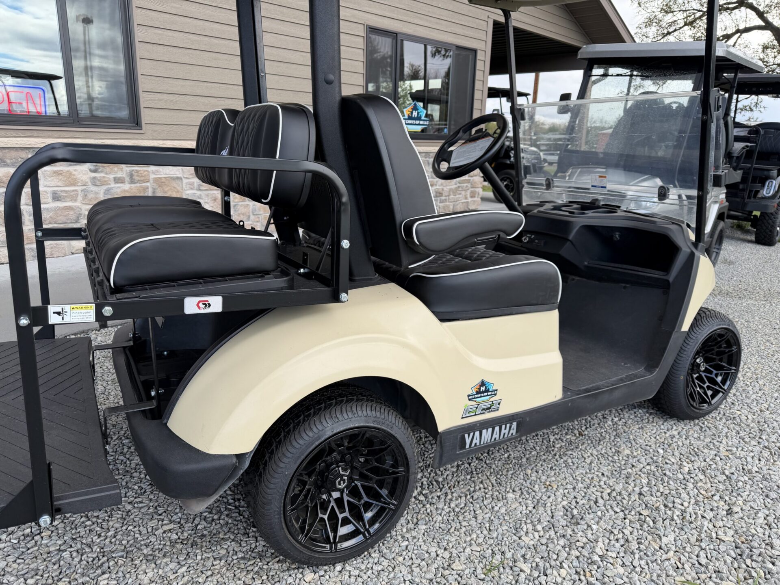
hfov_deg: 71.6
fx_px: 541
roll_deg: -1.1
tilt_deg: -15.0
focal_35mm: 24
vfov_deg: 56.8
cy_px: 292
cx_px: 390
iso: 80
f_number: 1.78
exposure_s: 1/689
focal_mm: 6.76
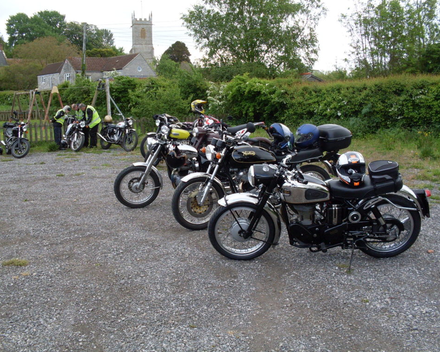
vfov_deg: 37.3
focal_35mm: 40
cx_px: 219
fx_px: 521
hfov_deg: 45.8
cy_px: 176
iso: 80
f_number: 2.8
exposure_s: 1/350
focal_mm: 6.3
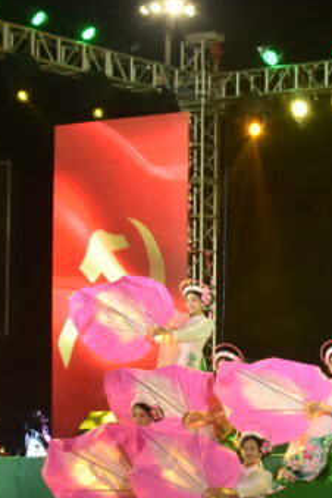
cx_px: 366
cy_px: 202
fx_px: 1881
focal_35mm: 136
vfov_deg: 15.1
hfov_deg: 10.0
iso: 1000
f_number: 8
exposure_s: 1/100
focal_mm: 30
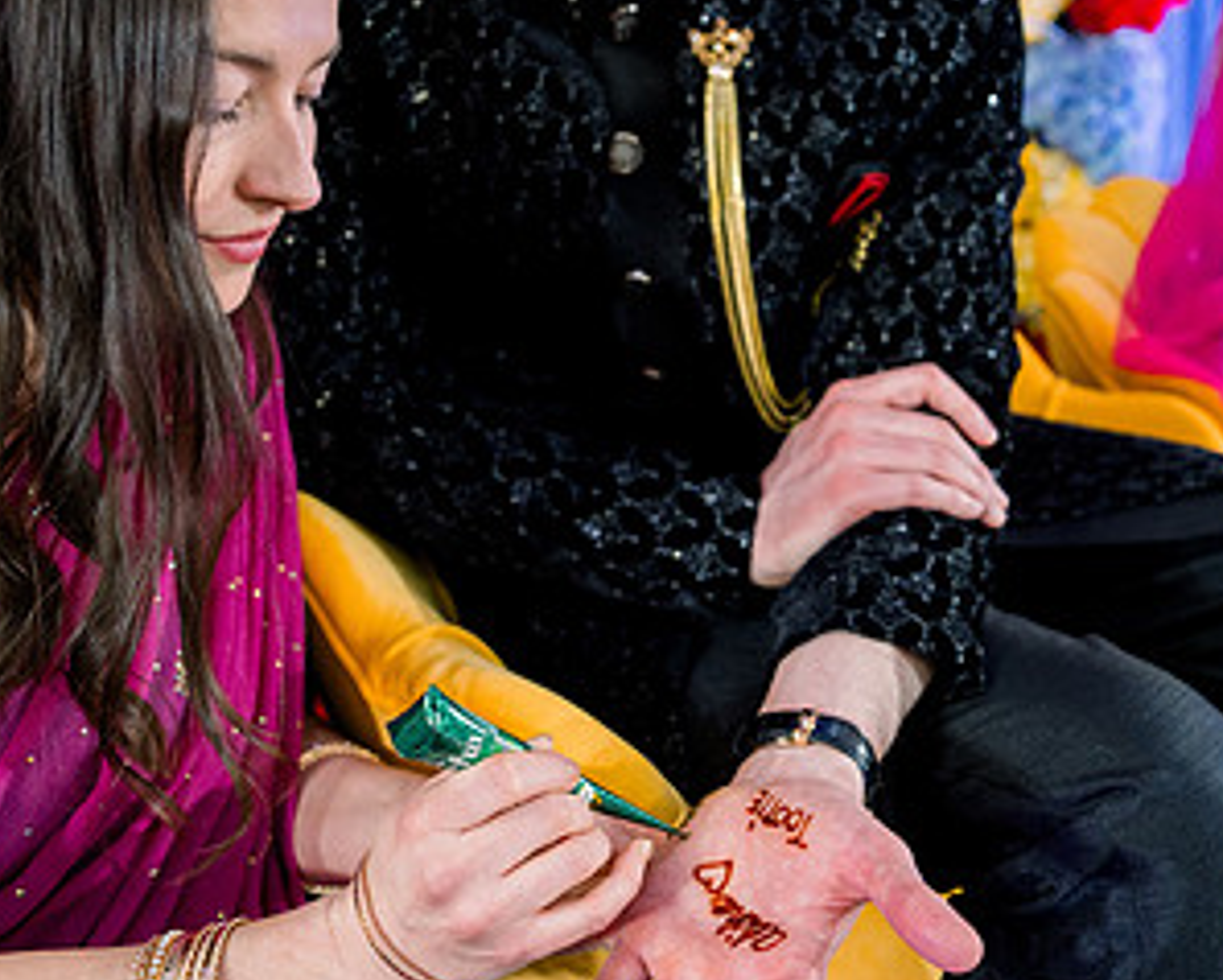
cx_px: 601
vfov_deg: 34.0
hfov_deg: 42.0
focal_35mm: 44
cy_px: 348
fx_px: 1594
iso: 1250
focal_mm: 24
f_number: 2.8
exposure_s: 1/125
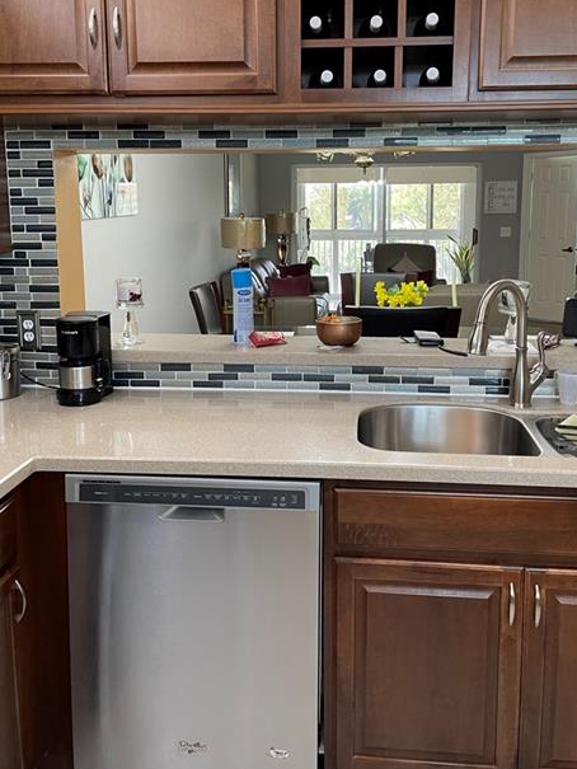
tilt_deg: -7.6
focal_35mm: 33
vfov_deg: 54.9
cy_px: 300
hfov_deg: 42.9
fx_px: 733
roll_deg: +0.6
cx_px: 305
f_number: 1.6
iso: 125
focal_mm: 4.2
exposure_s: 1/60
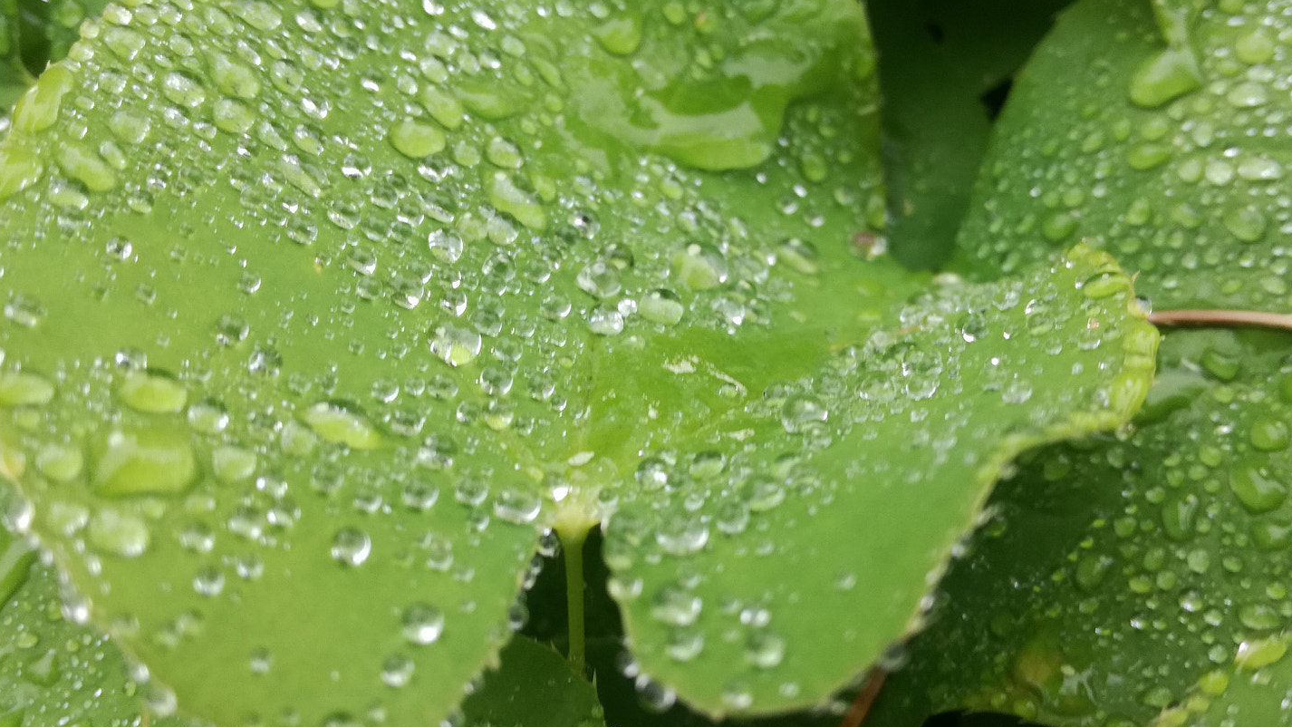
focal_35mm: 33
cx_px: 688
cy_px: 332
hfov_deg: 59.4
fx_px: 1130
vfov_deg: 35.6
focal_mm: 3.79
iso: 64
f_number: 2
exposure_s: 1/120
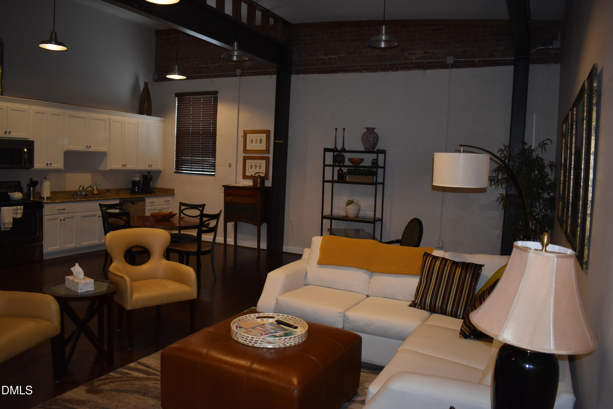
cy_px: 204
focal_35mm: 27
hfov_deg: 67.4
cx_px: 306
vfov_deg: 47.9
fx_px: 460
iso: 1100
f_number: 3.5
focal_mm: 18
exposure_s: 1/125
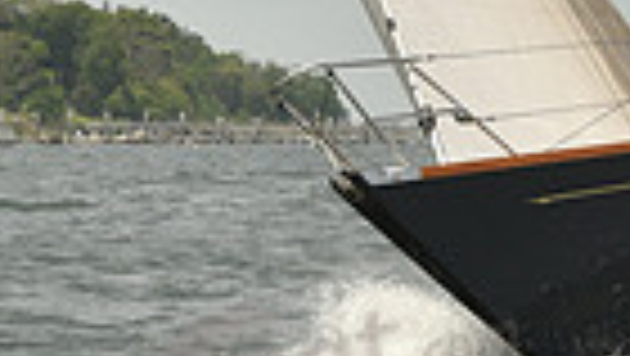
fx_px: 5066
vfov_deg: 4.0
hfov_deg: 7.1
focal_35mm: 303
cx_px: 756
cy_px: 101
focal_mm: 70
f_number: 9
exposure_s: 1/1600
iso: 400
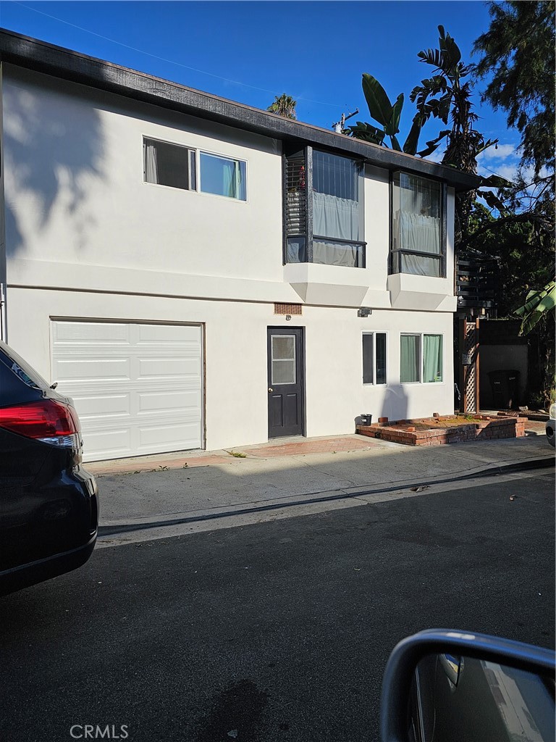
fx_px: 493
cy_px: 371
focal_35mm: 23
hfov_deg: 58.9
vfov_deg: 73.9
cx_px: 278
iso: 12
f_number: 1.7
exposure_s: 1/1704
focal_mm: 6.3
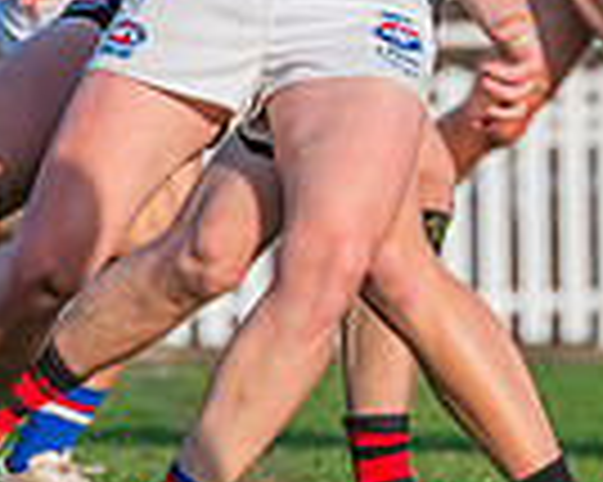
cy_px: -354
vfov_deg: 0.7
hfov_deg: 0.9
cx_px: 471
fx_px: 38253
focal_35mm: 2145
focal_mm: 420
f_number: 10
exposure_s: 1/1250
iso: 800
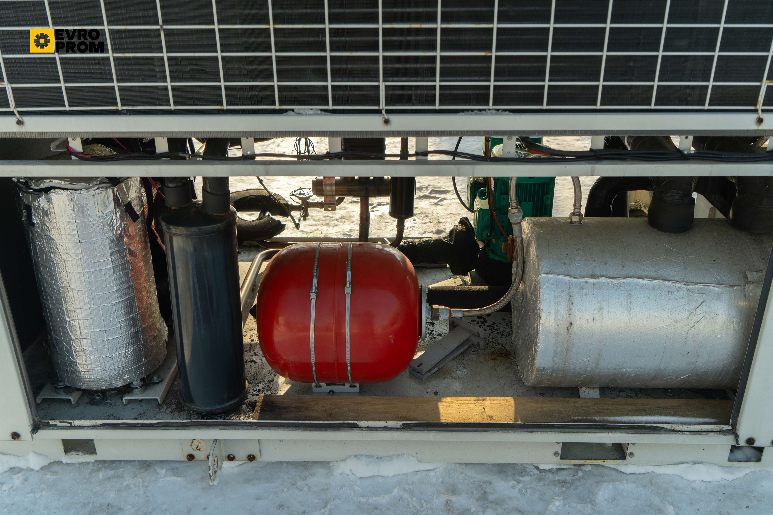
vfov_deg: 40.0
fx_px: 708
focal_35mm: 33
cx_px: 386
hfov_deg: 57.2
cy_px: 258
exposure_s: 1/250
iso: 200
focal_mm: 33
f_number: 4.5
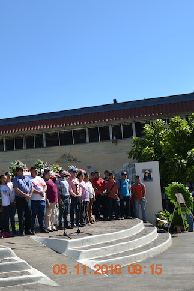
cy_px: 143
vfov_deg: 42.8
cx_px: -19
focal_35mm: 46
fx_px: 372
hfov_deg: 26.9
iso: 100
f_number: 8
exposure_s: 1/250
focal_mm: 20
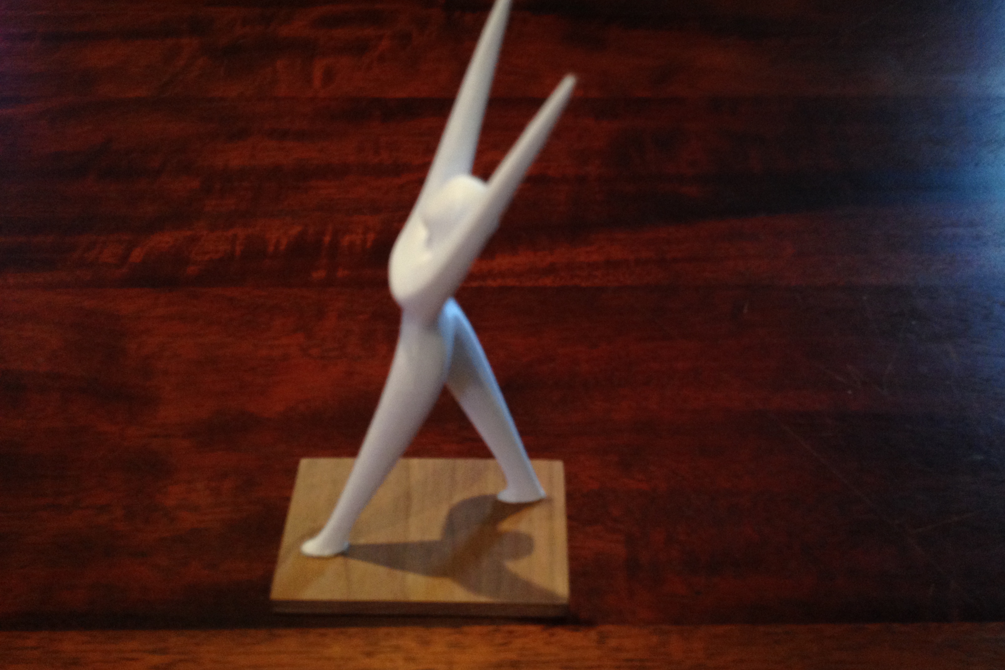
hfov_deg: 51.9
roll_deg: -0.5
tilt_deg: -41.7
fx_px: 1033
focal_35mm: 37
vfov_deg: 35.9
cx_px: 510
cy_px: 295
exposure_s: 1/20
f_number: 2.4
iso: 160
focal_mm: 4.28
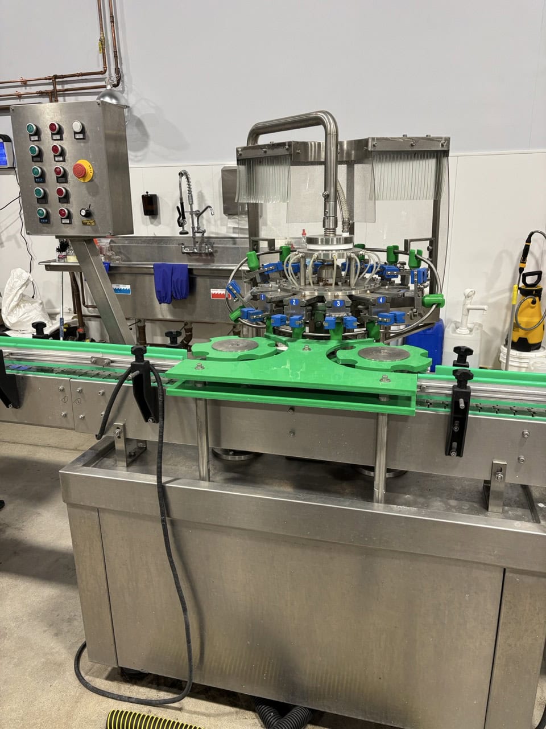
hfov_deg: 53.1
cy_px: 364
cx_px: 273
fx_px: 547
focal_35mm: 26
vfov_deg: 67.3
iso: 160
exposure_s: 1/60
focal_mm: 6
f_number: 1.6
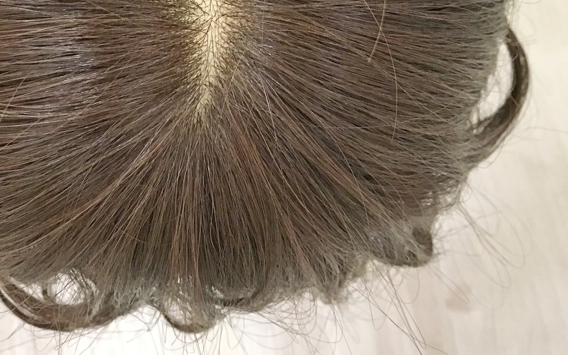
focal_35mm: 55
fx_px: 851
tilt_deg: -82.8
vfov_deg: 22.0
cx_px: 214
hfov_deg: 36.7
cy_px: -54
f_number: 2.2
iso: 200
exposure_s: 1/20
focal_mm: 4.15
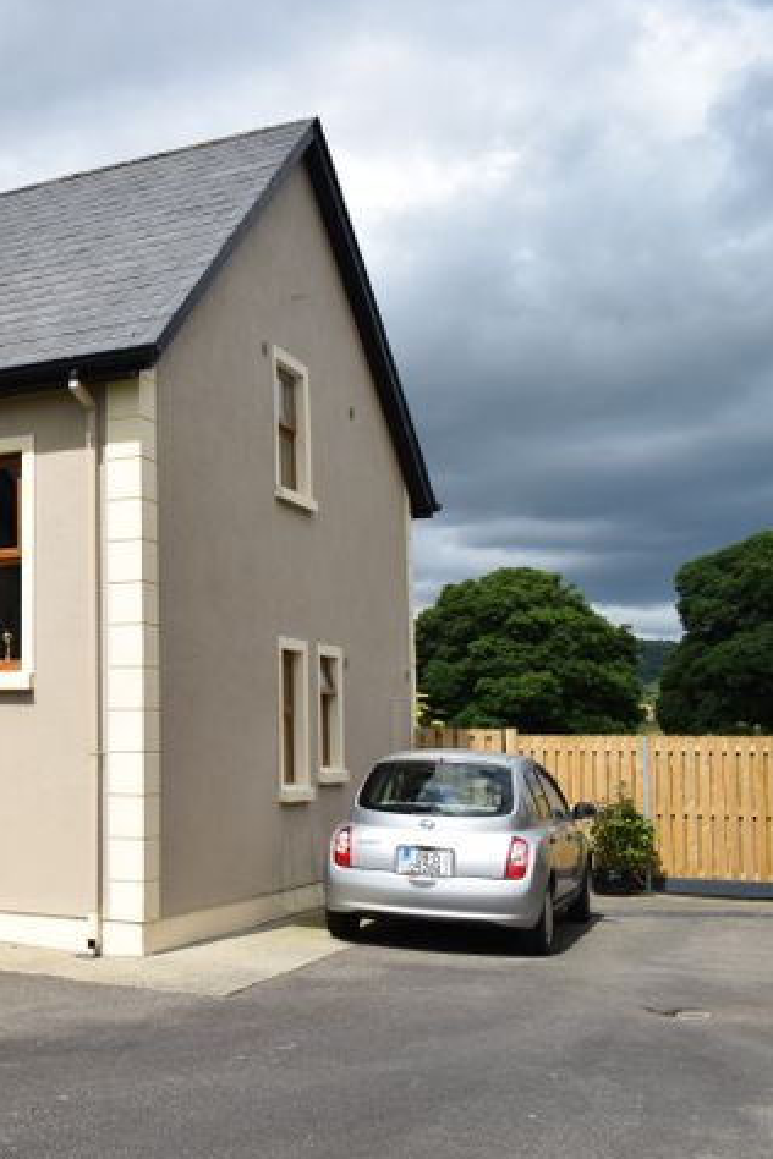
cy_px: 580
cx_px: -100
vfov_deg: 47.4
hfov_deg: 29.1
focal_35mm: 41
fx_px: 1320
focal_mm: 18
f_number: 11
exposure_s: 1/500
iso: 200
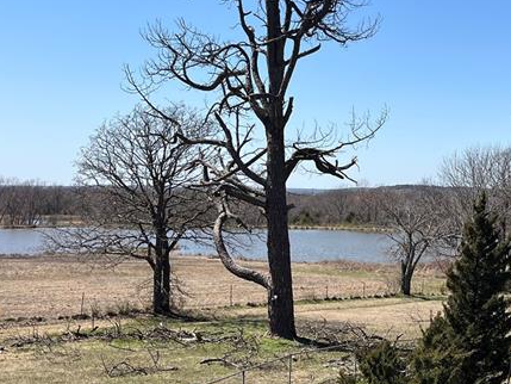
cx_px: 453
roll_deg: -0.6
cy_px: 224
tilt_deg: -3.3
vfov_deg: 23.6
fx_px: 915
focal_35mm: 62
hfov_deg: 30.0
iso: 50
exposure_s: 1/3521
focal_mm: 5.1
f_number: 1.6
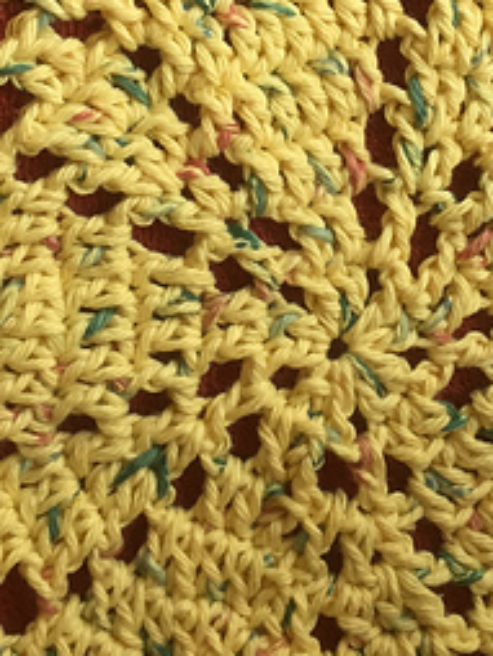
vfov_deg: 25.6
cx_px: 258
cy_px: 41
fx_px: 1384
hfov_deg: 20.2
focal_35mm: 73
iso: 32
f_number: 2.2
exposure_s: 1/30
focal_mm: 4.15
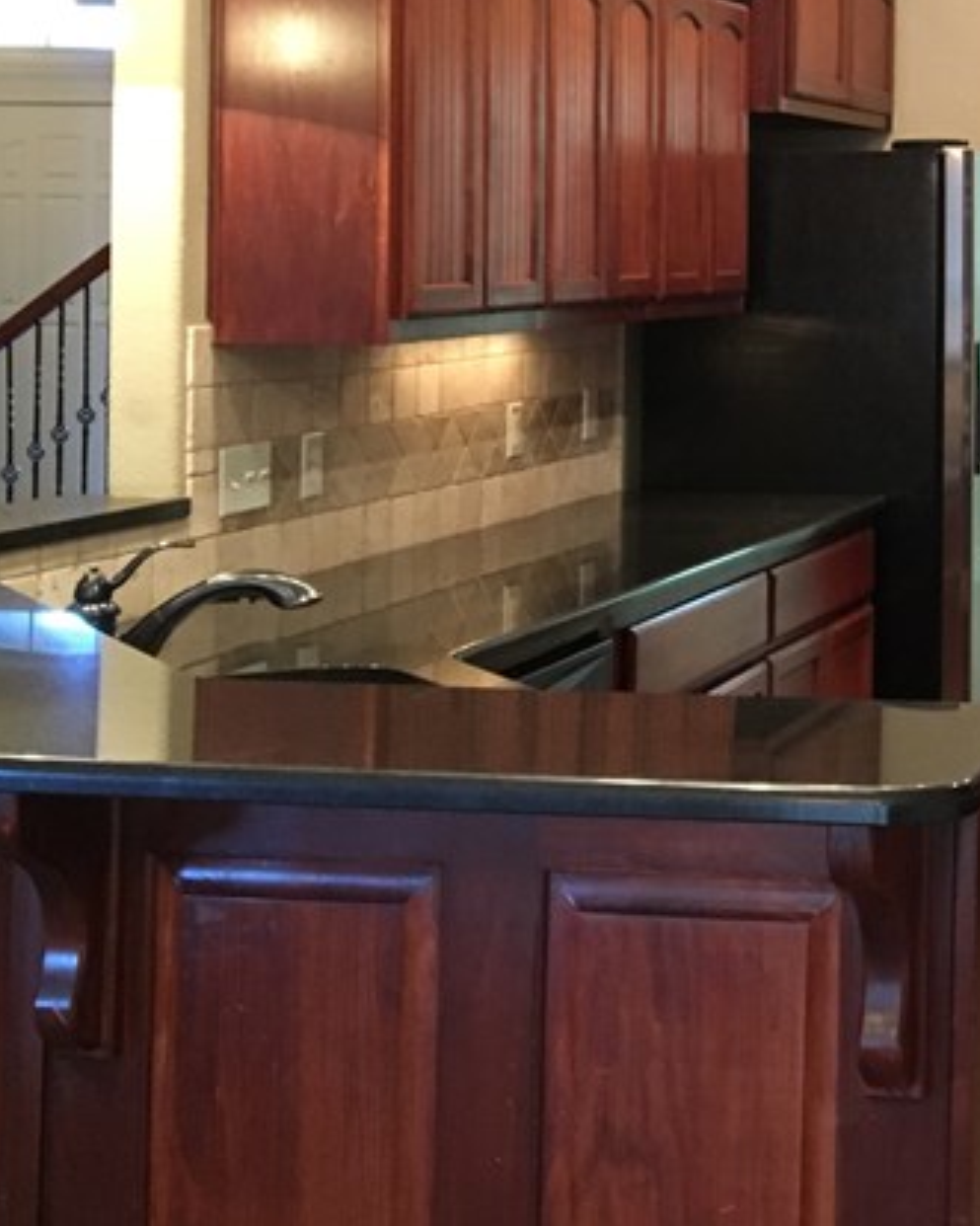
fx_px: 2539
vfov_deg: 26.5
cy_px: 187
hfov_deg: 20.1
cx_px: 1261
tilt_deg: +1.4
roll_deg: +0.0
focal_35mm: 70
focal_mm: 4.15
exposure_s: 1/17
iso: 200
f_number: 2.2
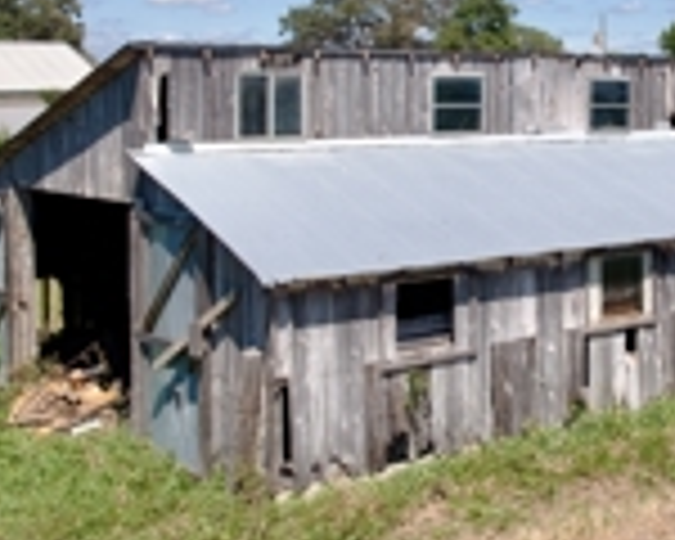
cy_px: 166
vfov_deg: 24.4
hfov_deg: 29.7
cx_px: 554
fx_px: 1239
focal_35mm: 62
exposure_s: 1/120
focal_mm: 8.38
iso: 100
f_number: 2.8
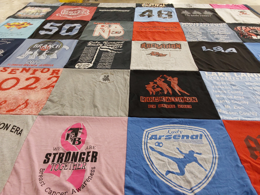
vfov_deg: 49.7
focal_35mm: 28
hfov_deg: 63.4
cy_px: 98
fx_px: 210
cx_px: 130
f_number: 1.9
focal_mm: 2.91
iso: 160
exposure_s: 1/60
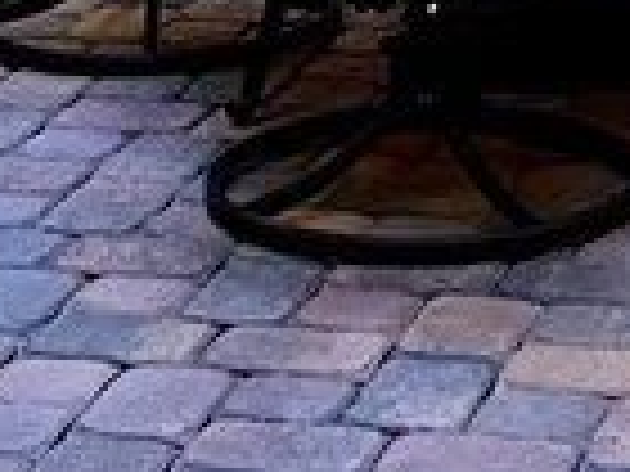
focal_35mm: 190
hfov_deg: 10.3
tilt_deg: -0.6
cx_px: 626
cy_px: -926
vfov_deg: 7.0
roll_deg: -0.3
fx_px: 3458
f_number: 1.5
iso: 640
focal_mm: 5.7
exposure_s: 1/30
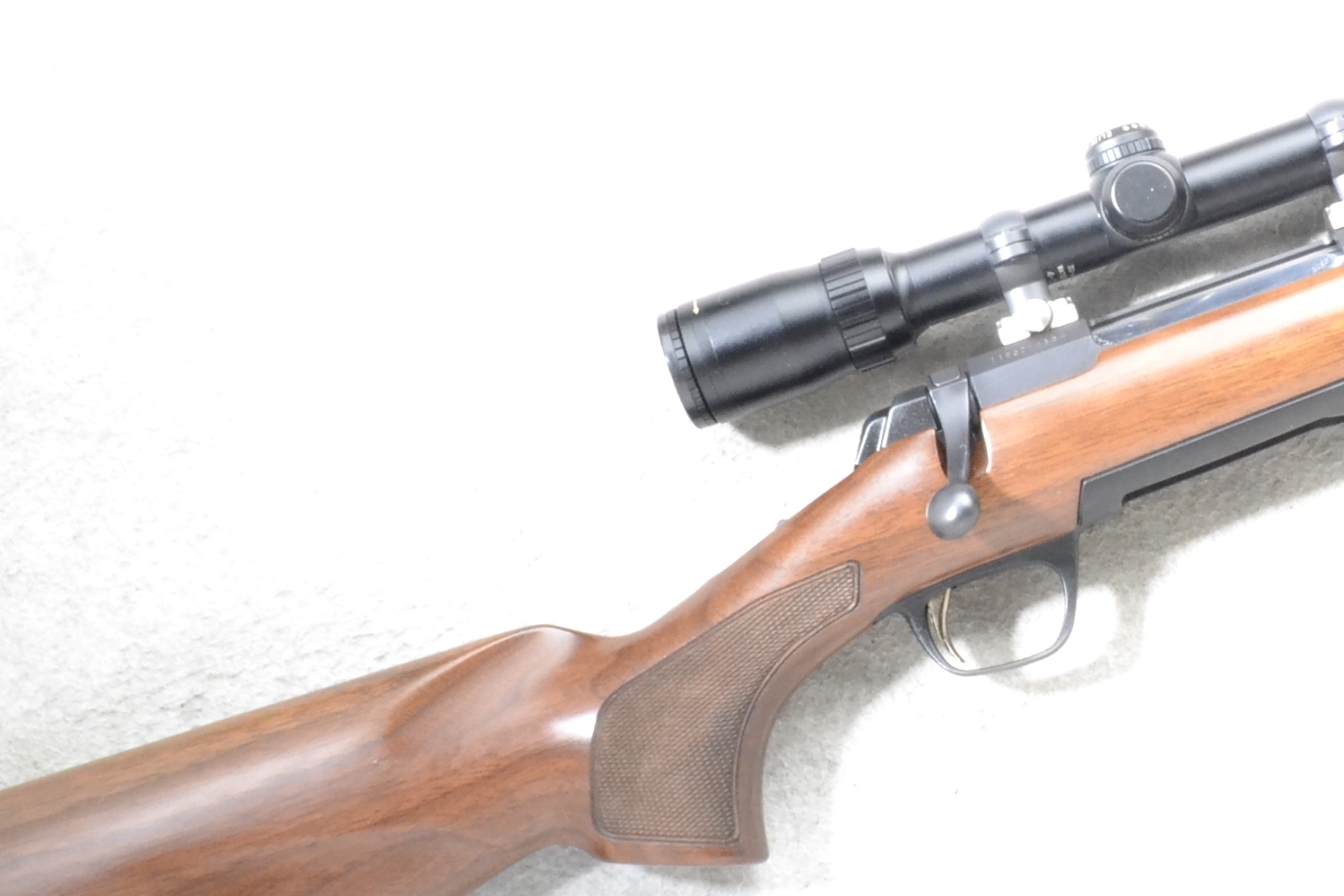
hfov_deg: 16.5
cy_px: 402
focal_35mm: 121
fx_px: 4522
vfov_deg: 11.3
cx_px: 1364
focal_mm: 35
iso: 3200
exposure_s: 1/160
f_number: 20
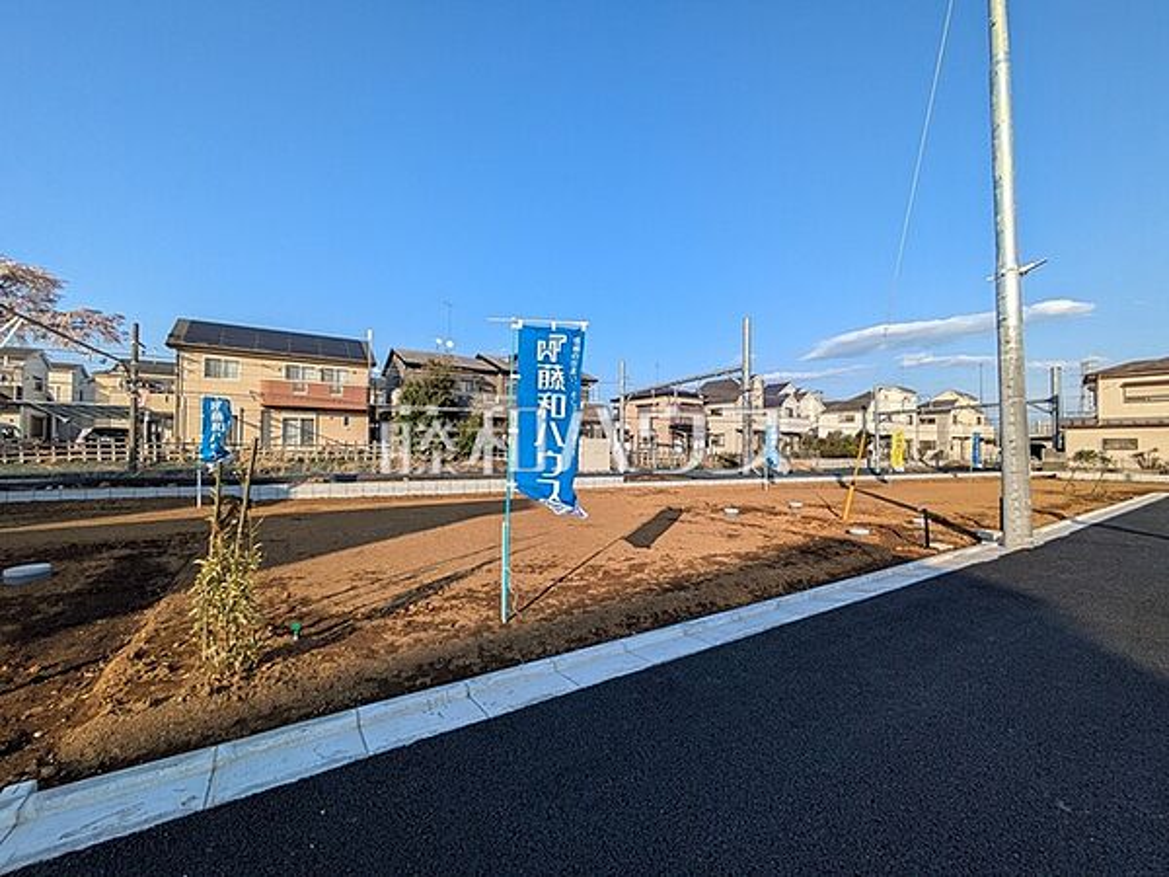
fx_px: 473
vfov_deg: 85.7
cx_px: 584
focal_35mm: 14
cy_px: 438
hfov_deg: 102.1
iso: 43
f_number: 2.2
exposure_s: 1/1319
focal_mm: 1.83
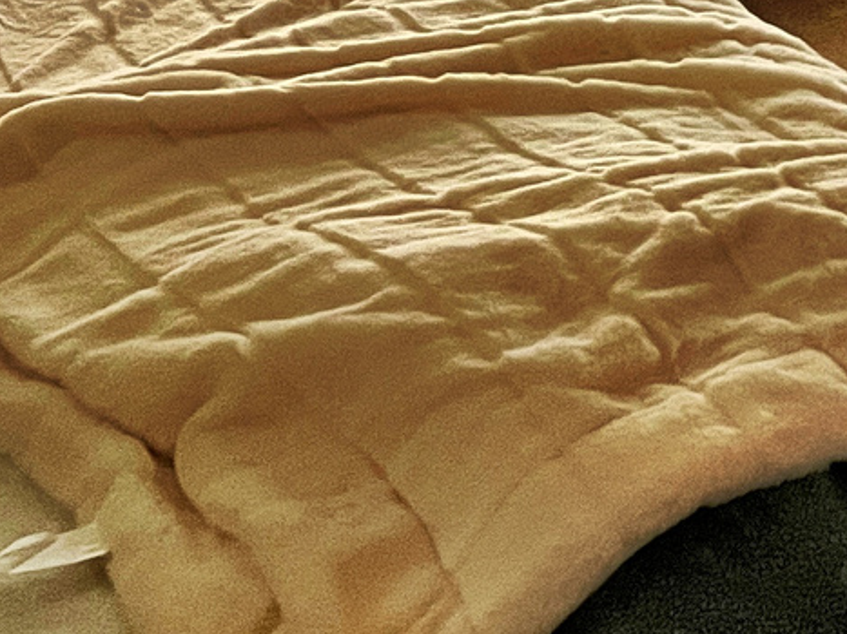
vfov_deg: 11.9
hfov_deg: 14.6
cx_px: 1623
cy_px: -547
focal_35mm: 114
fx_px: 2789
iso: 125
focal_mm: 5.7
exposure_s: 1/75
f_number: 1.5
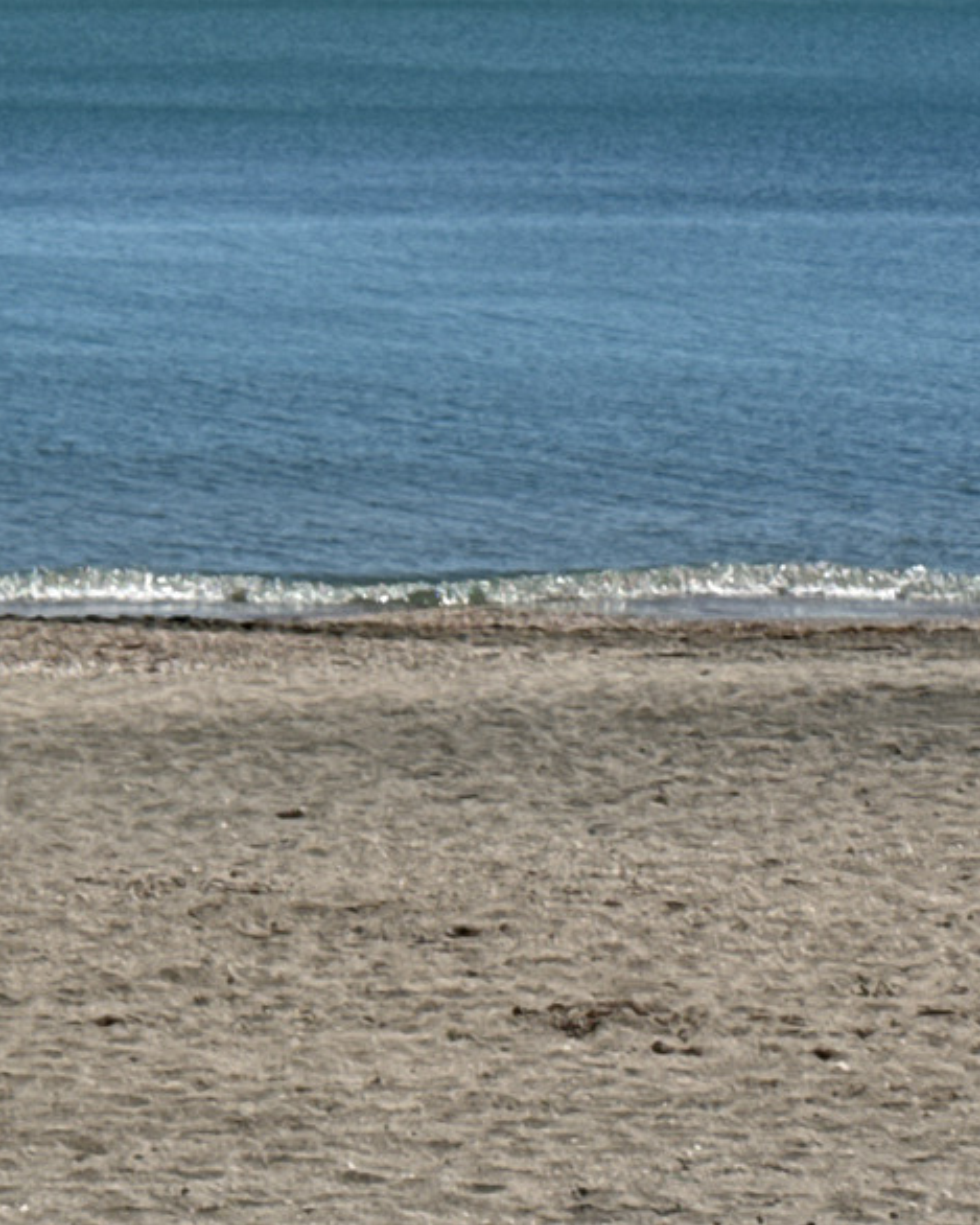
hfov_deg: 9.6
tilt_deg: -1.4
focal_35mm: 160
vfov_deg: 12.0
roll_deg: -0.1
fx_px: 5799
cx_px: -36
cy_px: 142
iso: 64
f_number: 1.78
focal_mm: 6.76
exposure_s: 1/11364
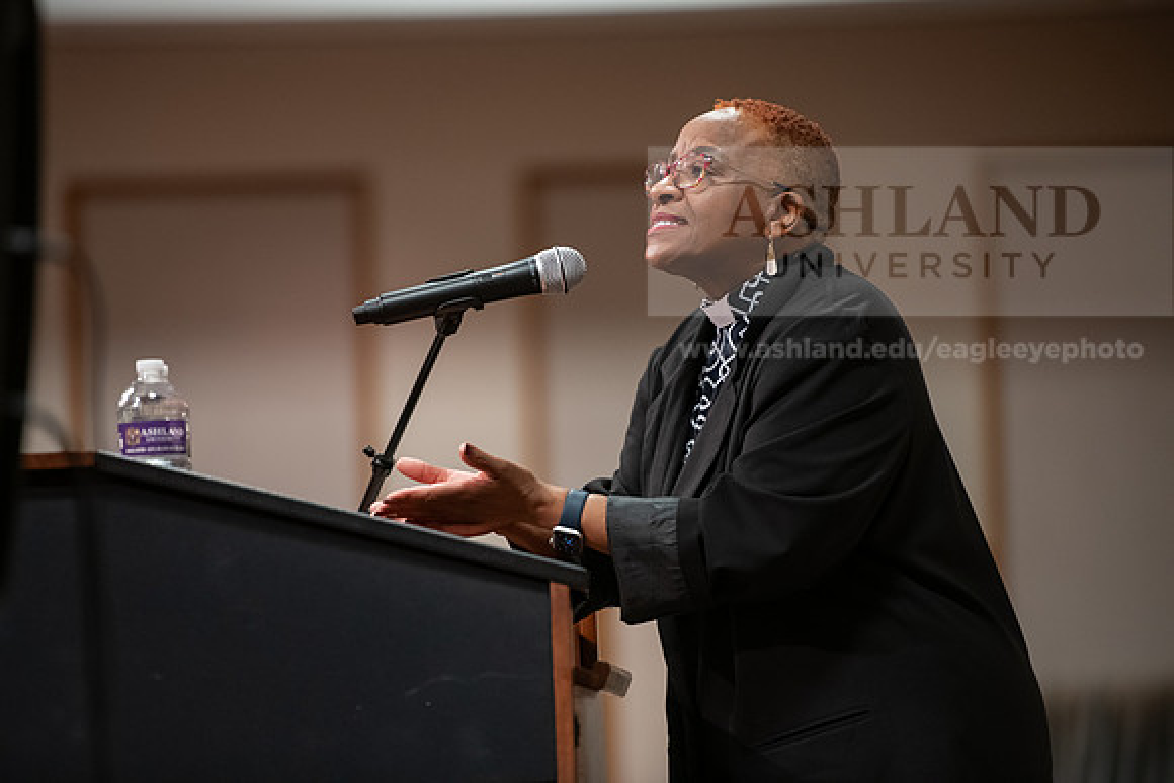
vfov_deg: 6.9
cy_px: 392
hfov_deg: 10.3
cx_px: 587
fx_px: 6523
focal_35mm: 200
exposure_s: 1/200
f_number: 2.8
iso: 2500
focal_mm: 200
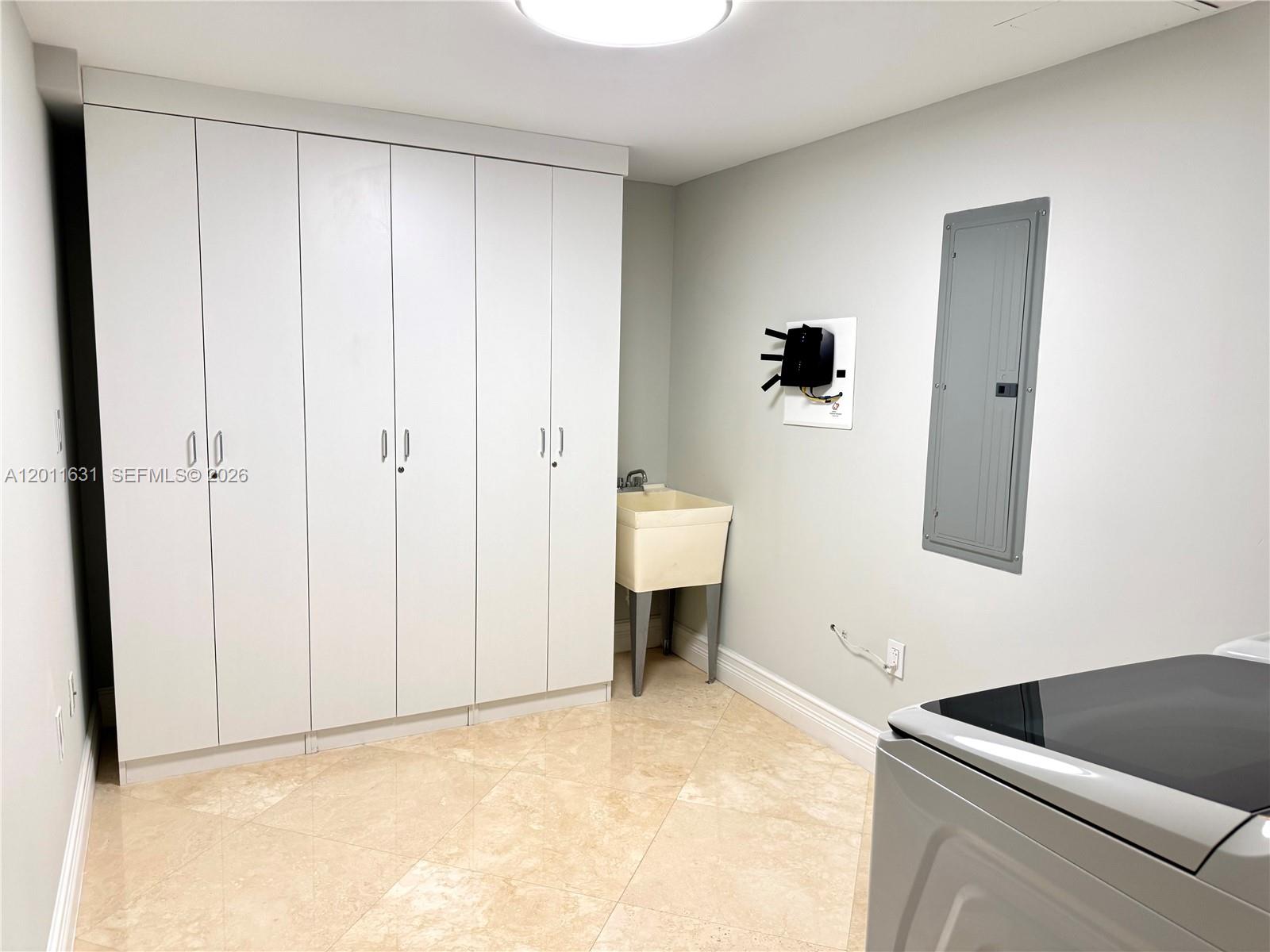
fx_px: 881
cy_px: 476
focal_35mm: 24
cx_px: 635
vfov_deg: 56.8
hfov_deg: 71.6
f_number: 1.78
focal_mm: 6.76
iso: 160
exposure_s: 1/60
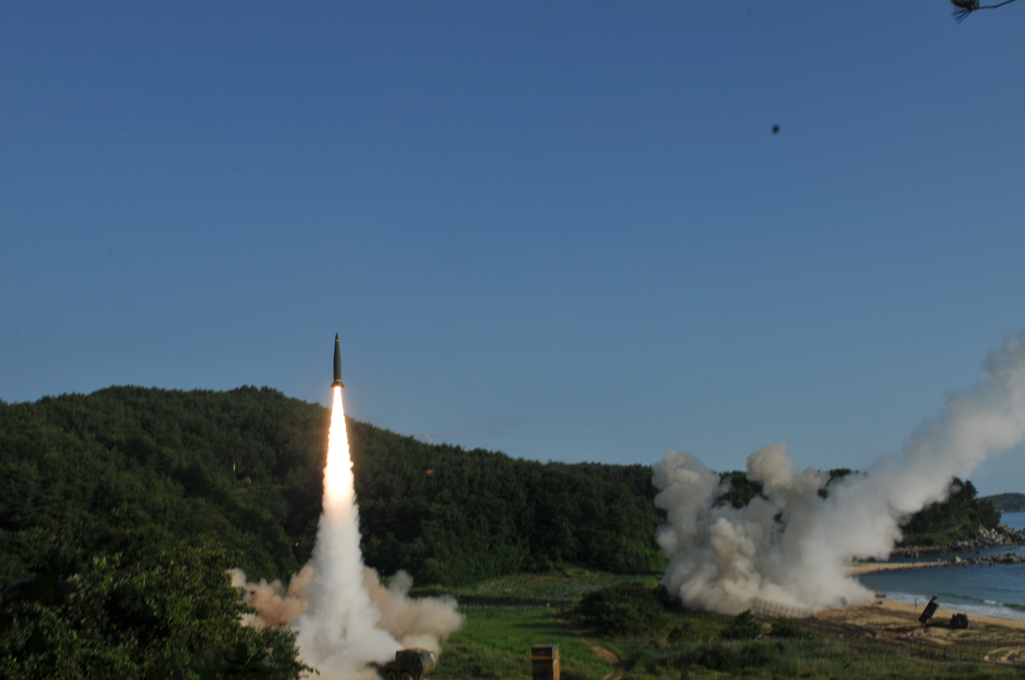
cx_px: 512
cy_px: 340
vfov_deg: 34.1
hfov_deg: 49.6
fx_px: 1109
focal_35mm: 39
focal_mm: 26
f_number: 18
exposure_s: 1/200
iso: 200
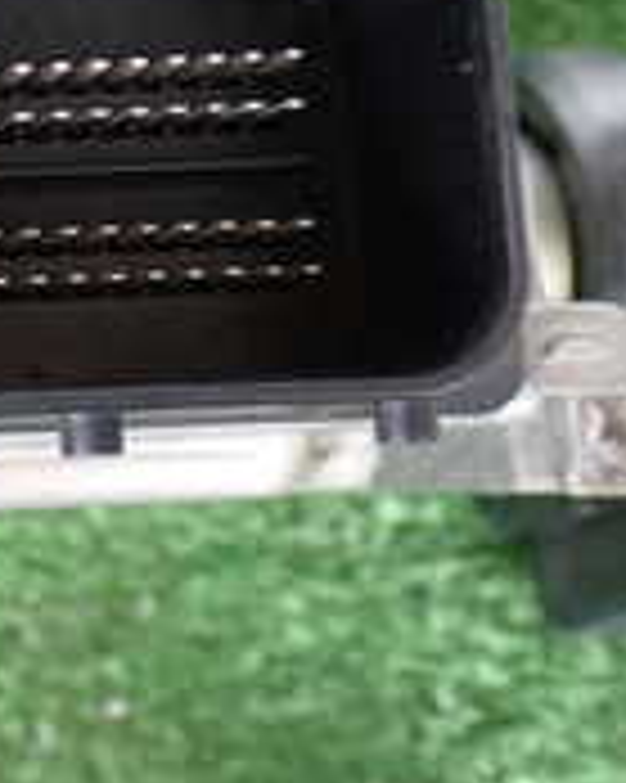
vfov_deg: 15.8
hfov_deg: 11.6
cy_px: 153
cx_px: -590
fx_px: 2805
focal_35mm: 121
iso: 800
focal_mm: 6.37
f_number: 2.5
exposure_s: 1/25
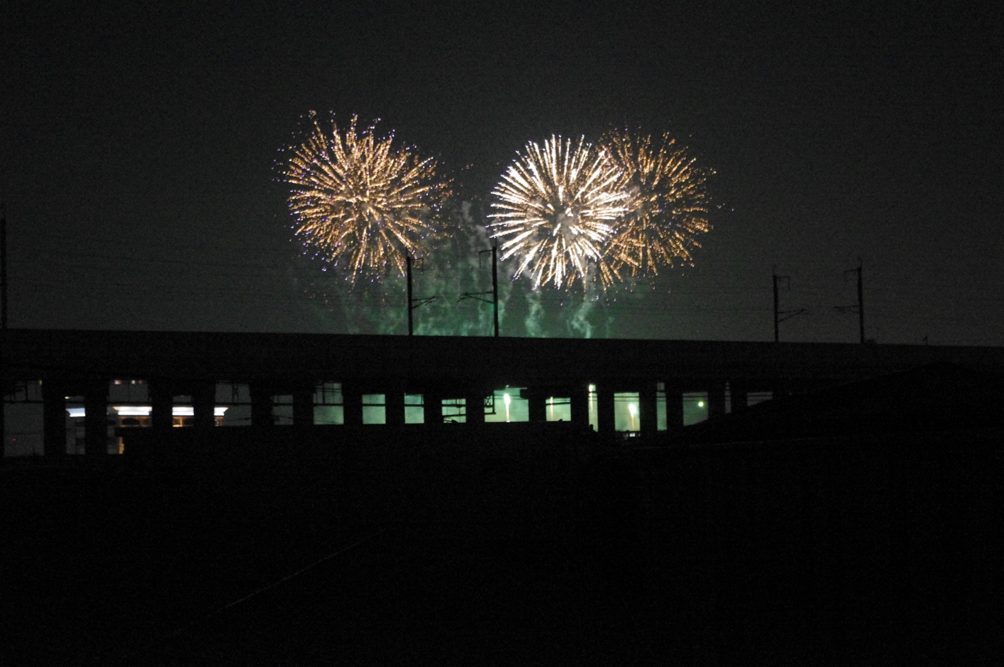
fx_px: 2284
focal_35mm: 82
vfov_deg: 16.6
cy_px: 334
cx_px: 502
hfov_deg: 24.8
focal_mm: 55
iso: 6400
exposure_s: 1/15
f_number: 5.6
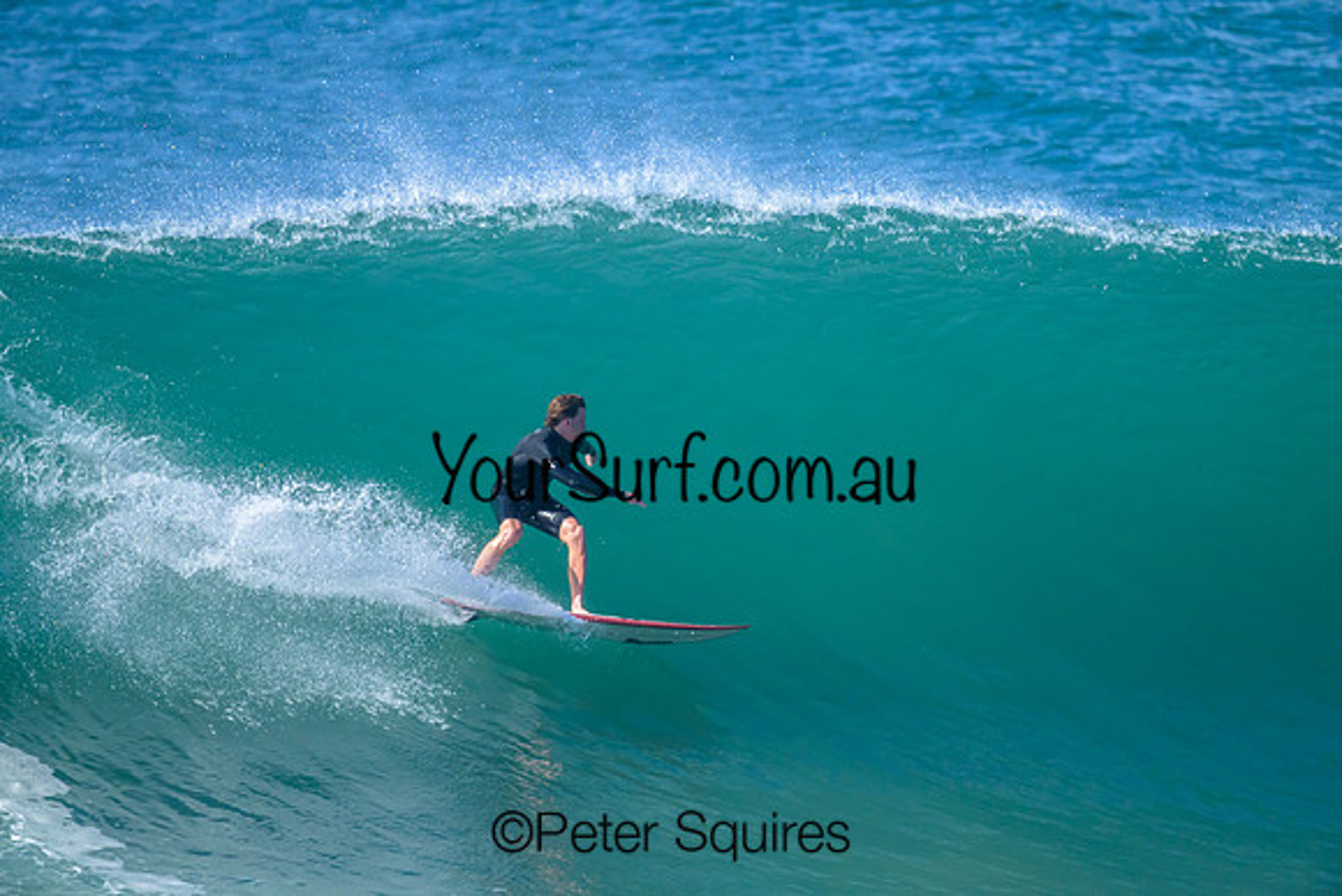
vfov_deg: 1.2
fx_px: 41759
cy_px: 448
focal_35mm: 1120
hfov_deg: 1.8
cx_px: 671
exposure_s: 1/6400
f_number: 9
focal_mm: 1120
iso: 3200
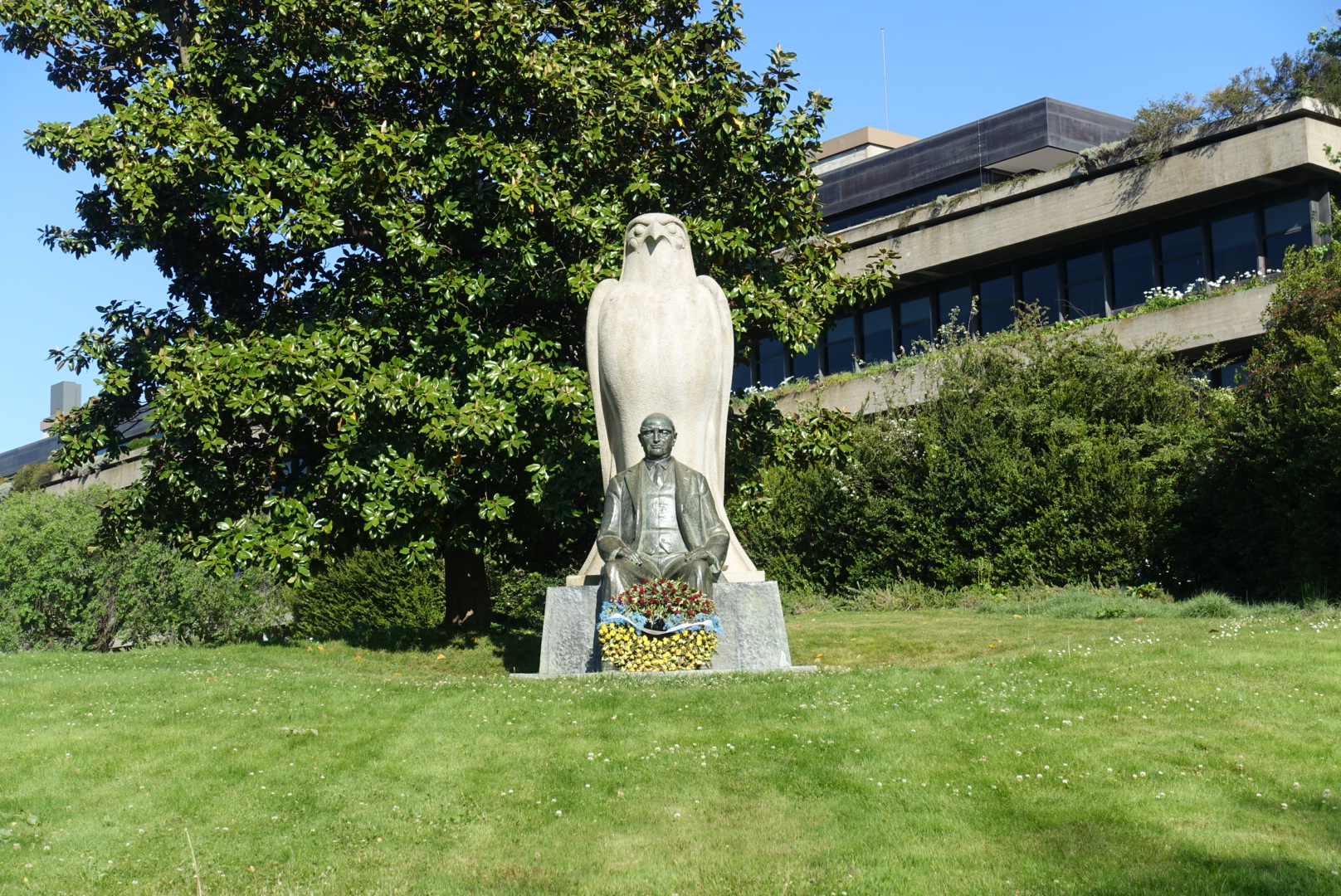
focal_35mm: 55
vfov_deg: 24.7
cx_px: 670
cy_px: 448
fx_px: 2050
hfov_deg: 36.2
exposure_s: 1/320
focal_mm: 20.25
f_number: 5.6
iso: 125
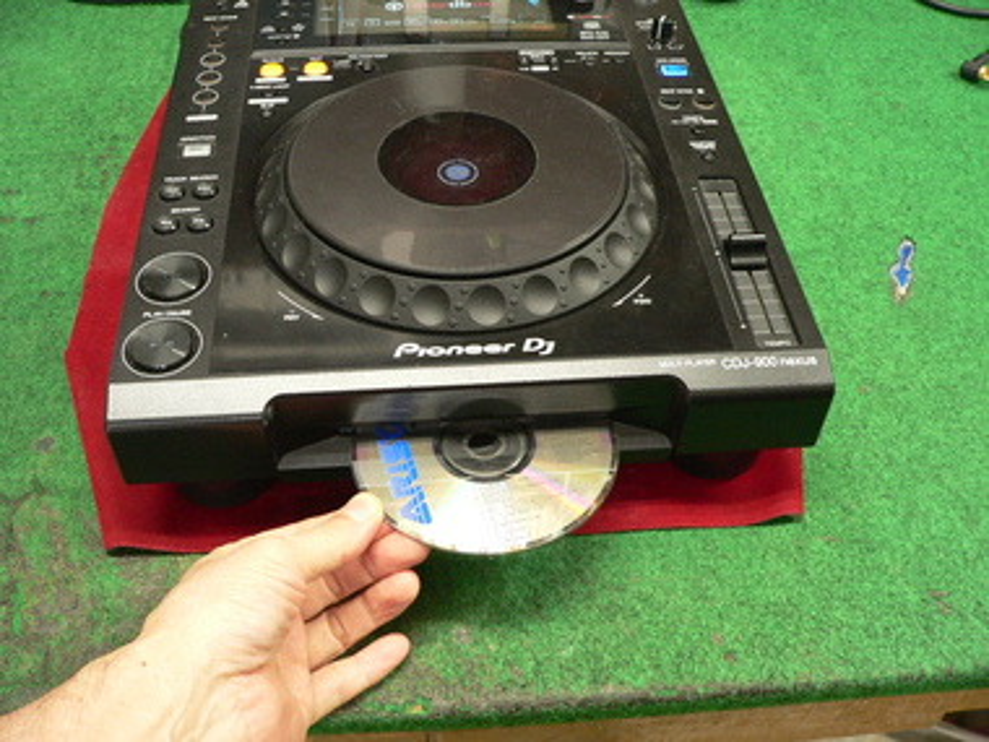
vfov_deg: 39.7
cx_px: 494
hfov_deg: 51.4
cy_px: 371
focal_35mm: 36
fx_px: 1029
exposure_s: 1/10
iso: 200
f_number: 2.8
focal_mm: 6
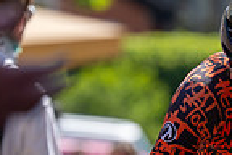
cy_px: 108
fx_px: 7095
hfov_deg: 1.9
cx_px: 274
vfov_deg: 1.2
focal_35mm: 1101
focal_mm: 163
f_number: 3.5
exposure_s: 1/1000
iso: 200
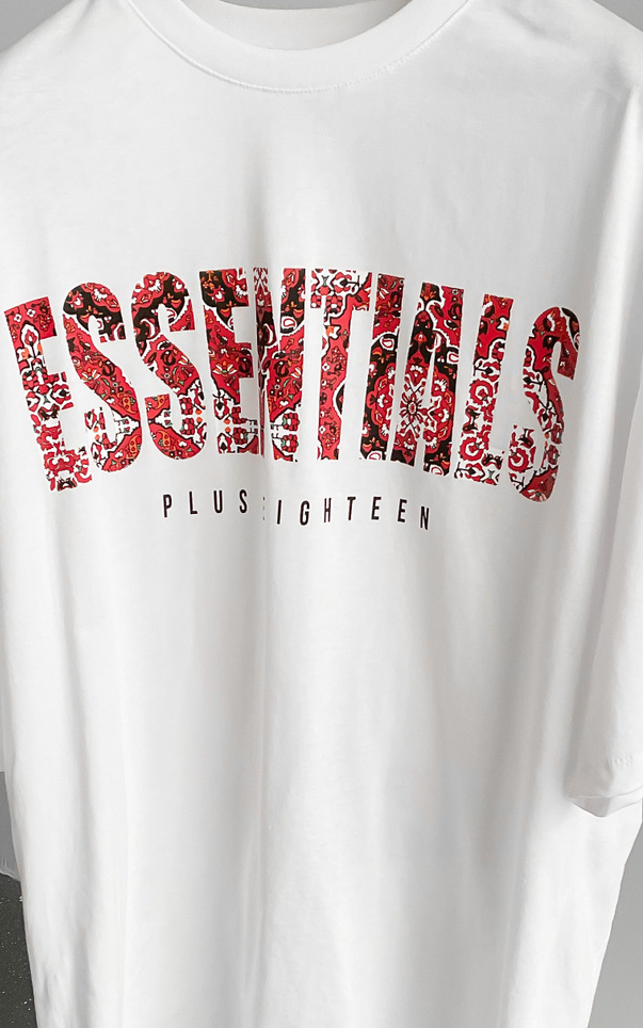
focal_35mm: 51
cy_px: 665
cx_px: 310
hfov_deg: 25.4
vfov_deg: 39.2
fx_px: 1429
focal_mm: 3
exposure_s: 1/120
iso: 50
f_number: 1.8
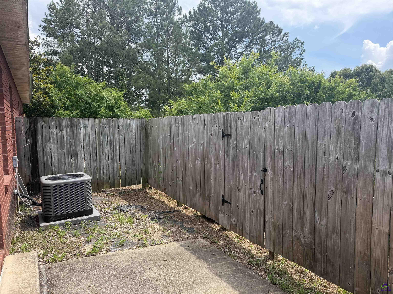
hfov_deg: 71.6
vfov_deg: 56.8
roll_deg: +1.0
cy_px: 147
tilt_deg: -4.3
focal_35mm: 24
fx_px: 272
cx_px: 196
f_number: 1.78
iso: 100
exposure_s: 1/2110
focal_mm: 6.76
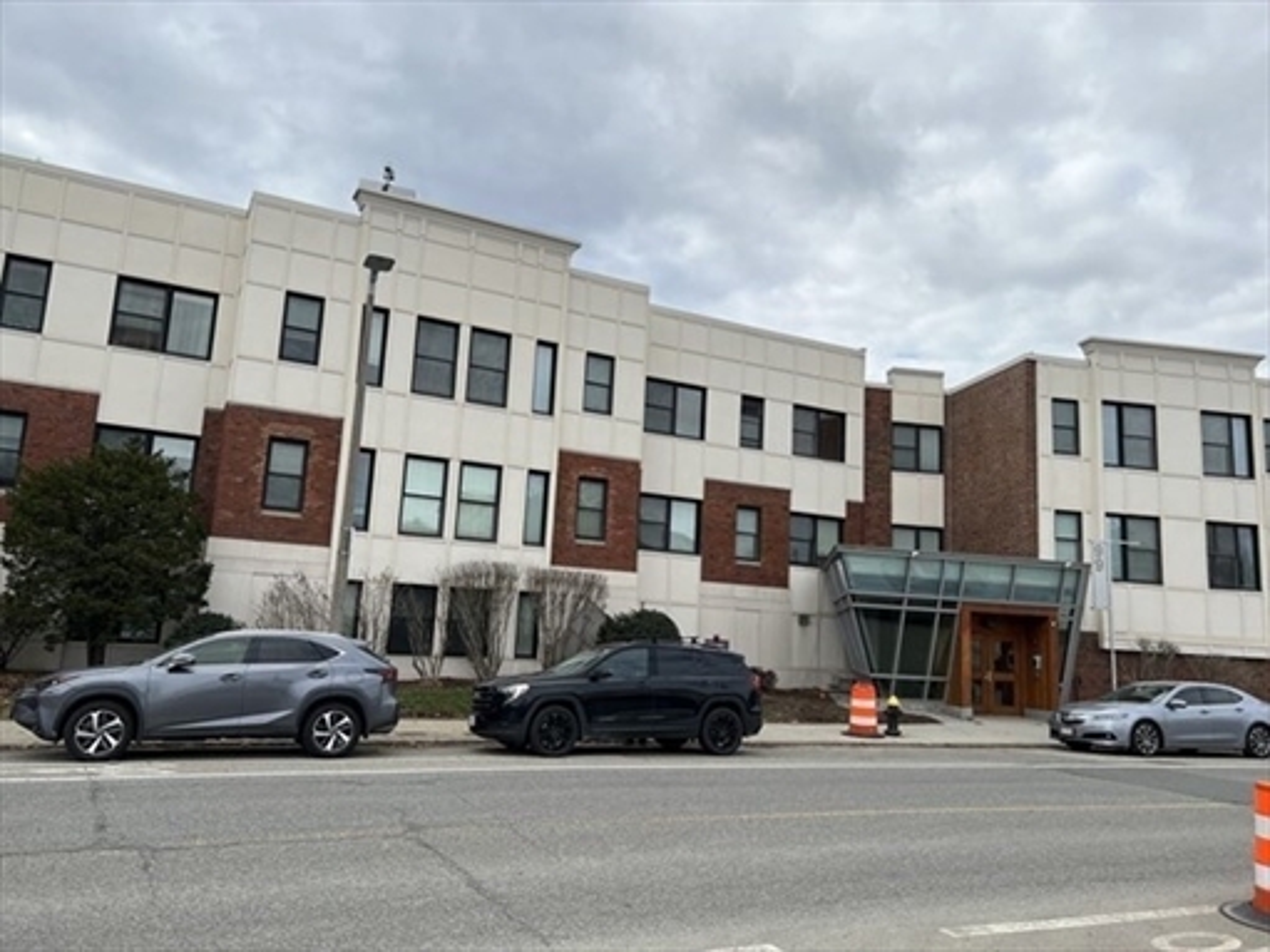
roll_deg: -3.5
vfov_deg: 53.0
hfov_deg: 67.3
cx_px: 635
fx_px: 954
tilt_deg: +10.4
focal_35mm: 26
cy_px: 476
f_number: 1.5
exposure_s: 1/4630
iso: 50
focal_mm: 5.7
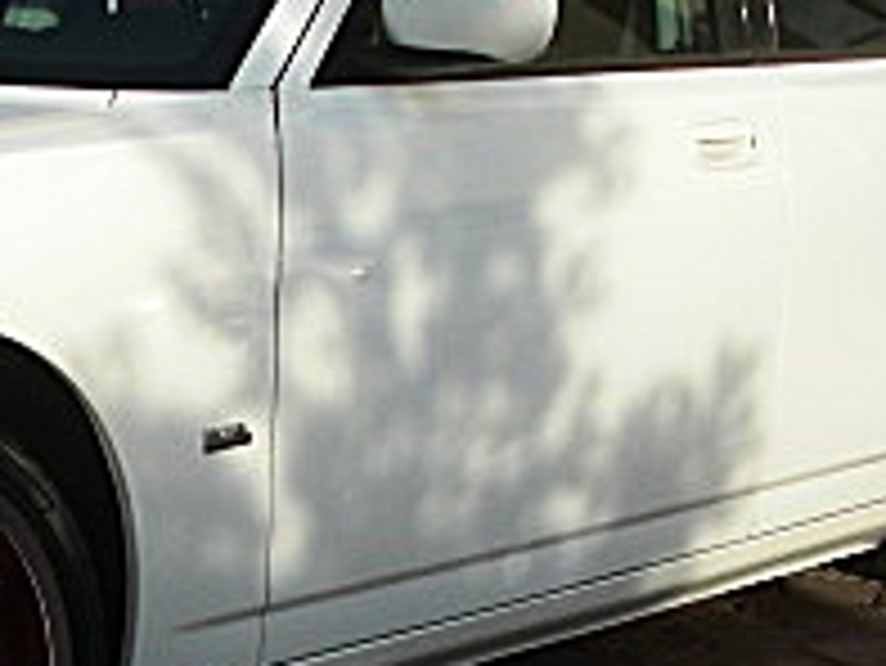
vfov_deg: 12.6
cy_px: 585
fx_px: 2996
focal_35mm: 117
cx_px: -81
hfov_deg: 16.3
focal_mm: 6.3
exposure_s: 1/800
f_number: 2.8
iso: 50
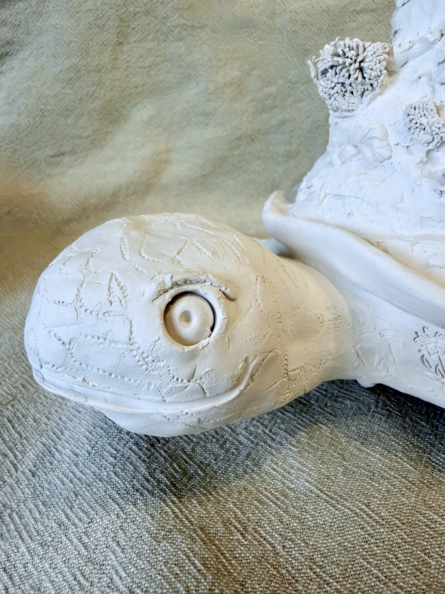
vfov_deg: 71.6
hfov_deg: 56.8
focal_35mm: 24
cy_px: 297
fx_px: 411
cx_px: 222
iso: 125
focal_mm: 2.22
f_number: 2.2
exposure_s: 1/100
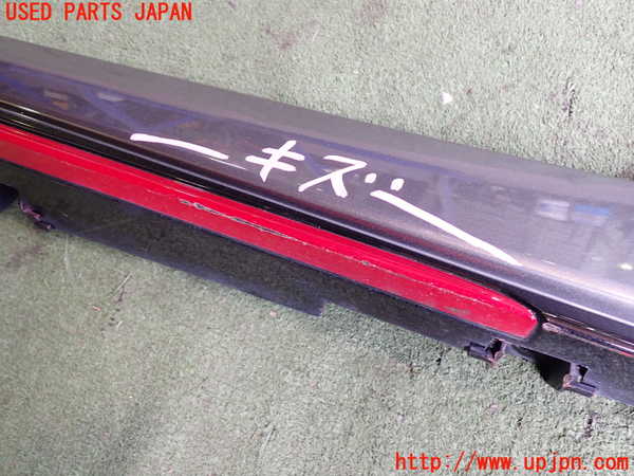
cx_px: 317
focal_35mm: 30
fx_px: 549
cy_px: 238
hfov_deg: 60.0
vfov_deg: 46.8
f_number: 2.3
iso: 200
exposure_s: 1/40
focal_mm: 5.4
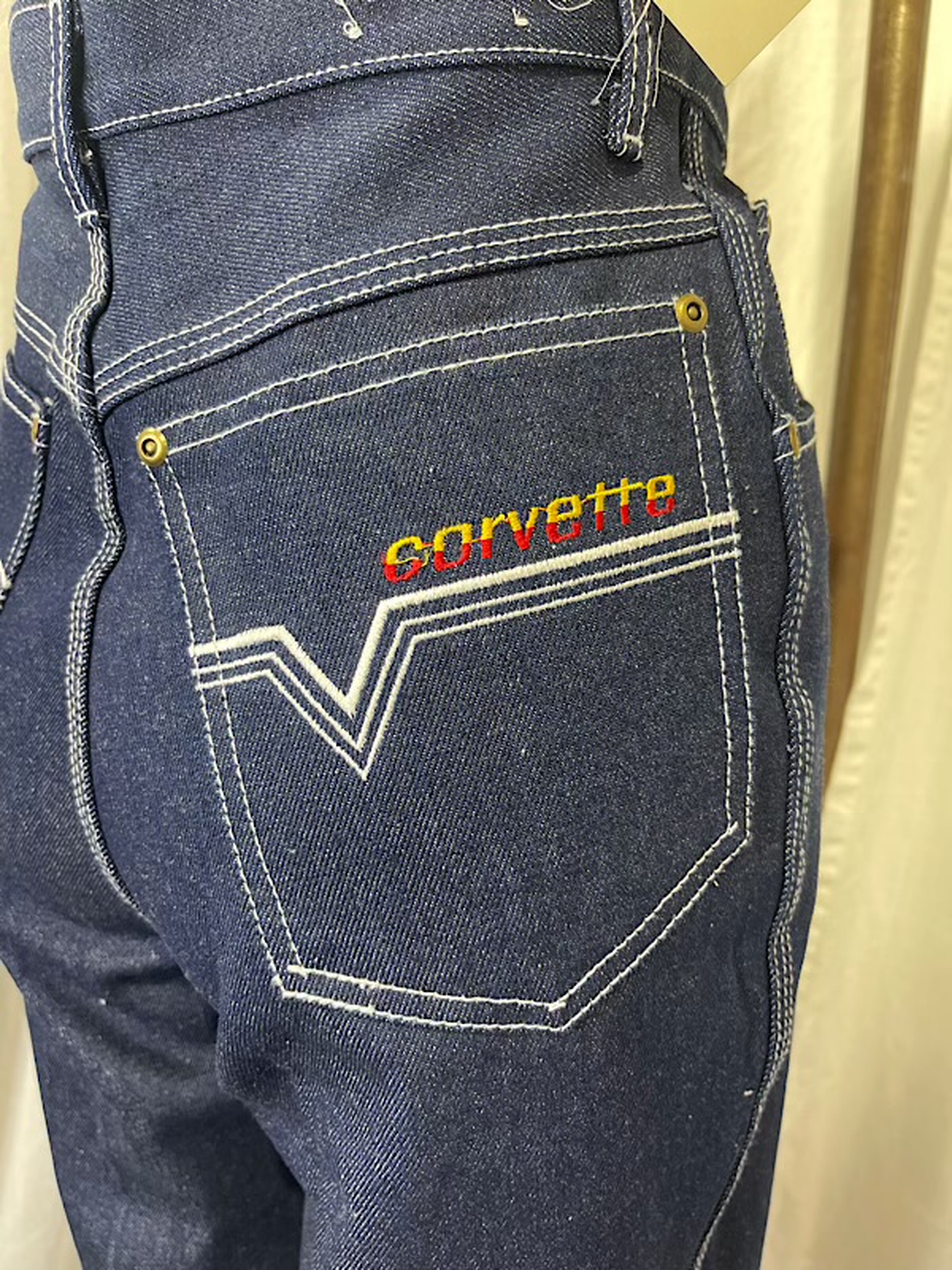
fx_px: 917
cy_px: 635
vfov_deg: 69.4
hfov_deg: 54.9
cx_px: 476
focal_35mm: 25
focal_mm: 5.1
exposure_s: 1/60
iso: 80
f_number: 1.6
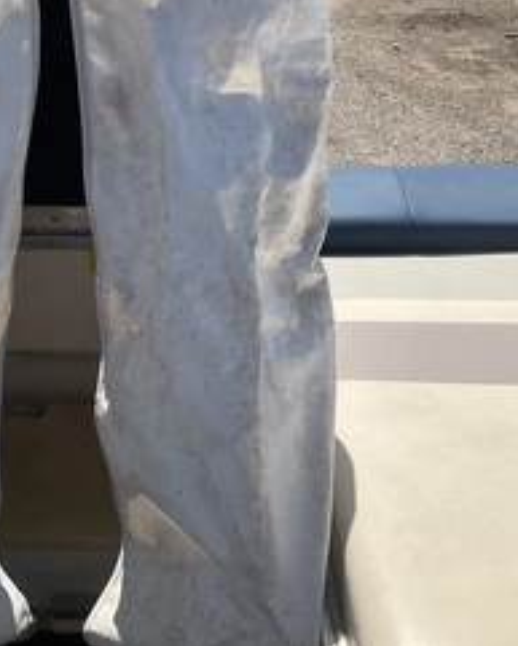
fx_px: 900
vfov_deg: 39.3
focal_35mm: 47
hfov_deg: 31.4
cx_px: 118
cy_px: 249
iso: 25
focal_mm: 3
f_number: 1.8
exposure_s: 1/2141
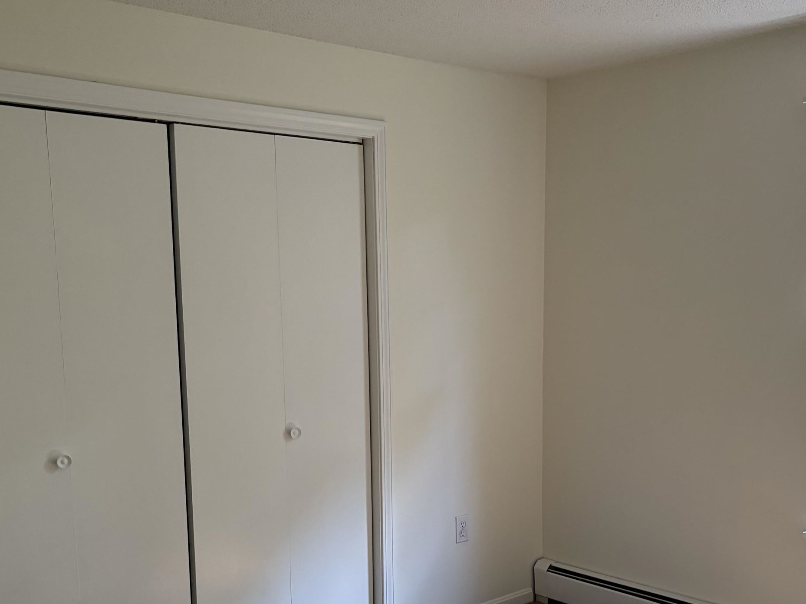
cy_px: 448
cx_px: 478
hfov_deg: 43.7
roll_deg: +0.5
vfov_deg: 33.0
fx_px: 1001
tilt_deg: -8.4
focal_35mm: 43
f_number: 1.6
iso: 125
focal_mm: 5.96
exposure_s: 1/60
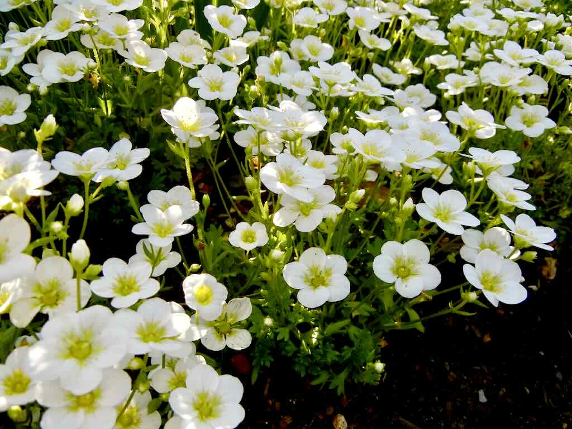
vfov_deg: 46.8
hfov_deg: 60.0
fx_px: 496
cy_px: 214
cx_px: 286
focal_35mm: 30
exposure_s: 1/397
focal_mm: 5.4
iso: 160
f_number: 3.5
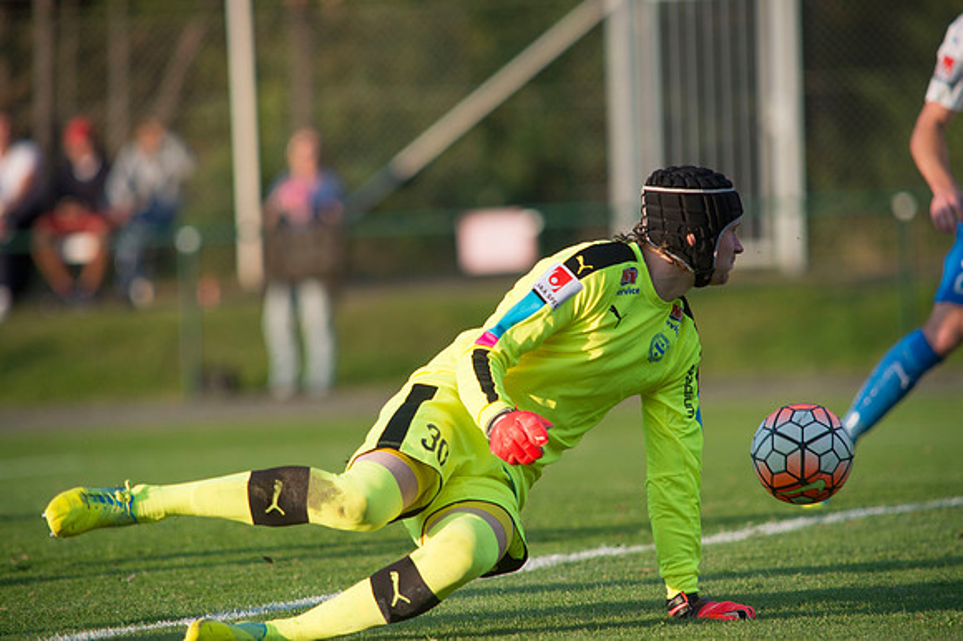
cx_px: 482
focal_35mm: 420
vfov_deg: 3.3
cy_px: 320
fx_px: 11228
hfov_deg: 4.9
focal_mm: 420
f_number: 4
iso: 200
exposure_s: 1/1250
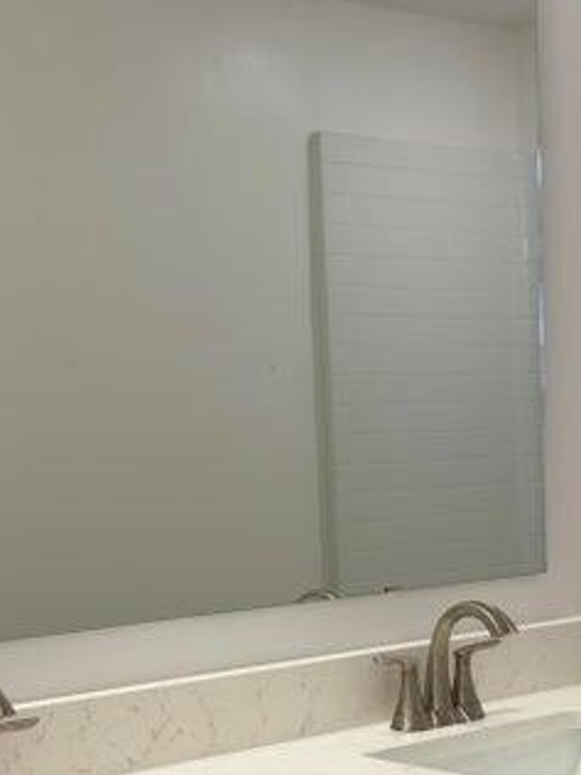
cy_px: 562
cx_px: 302
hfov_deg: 20.2
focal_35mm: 73
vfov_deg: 26.4
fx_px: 1634
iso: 80
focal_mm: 6.76
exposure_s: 1/120
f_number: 1.78
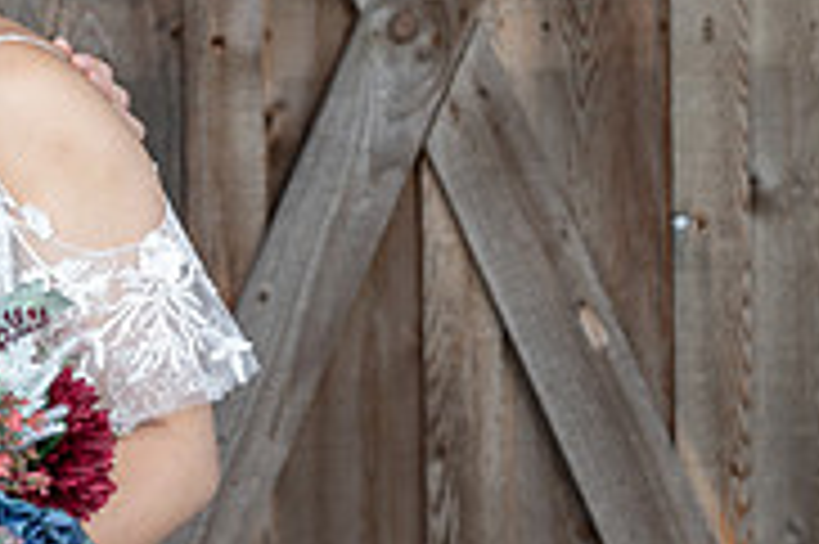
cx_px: -235
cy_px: 59
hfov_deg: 5.8
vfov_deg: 3.9
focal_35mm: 354
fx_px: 8046
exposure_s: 1/200
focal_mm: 106
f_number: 4
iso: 250
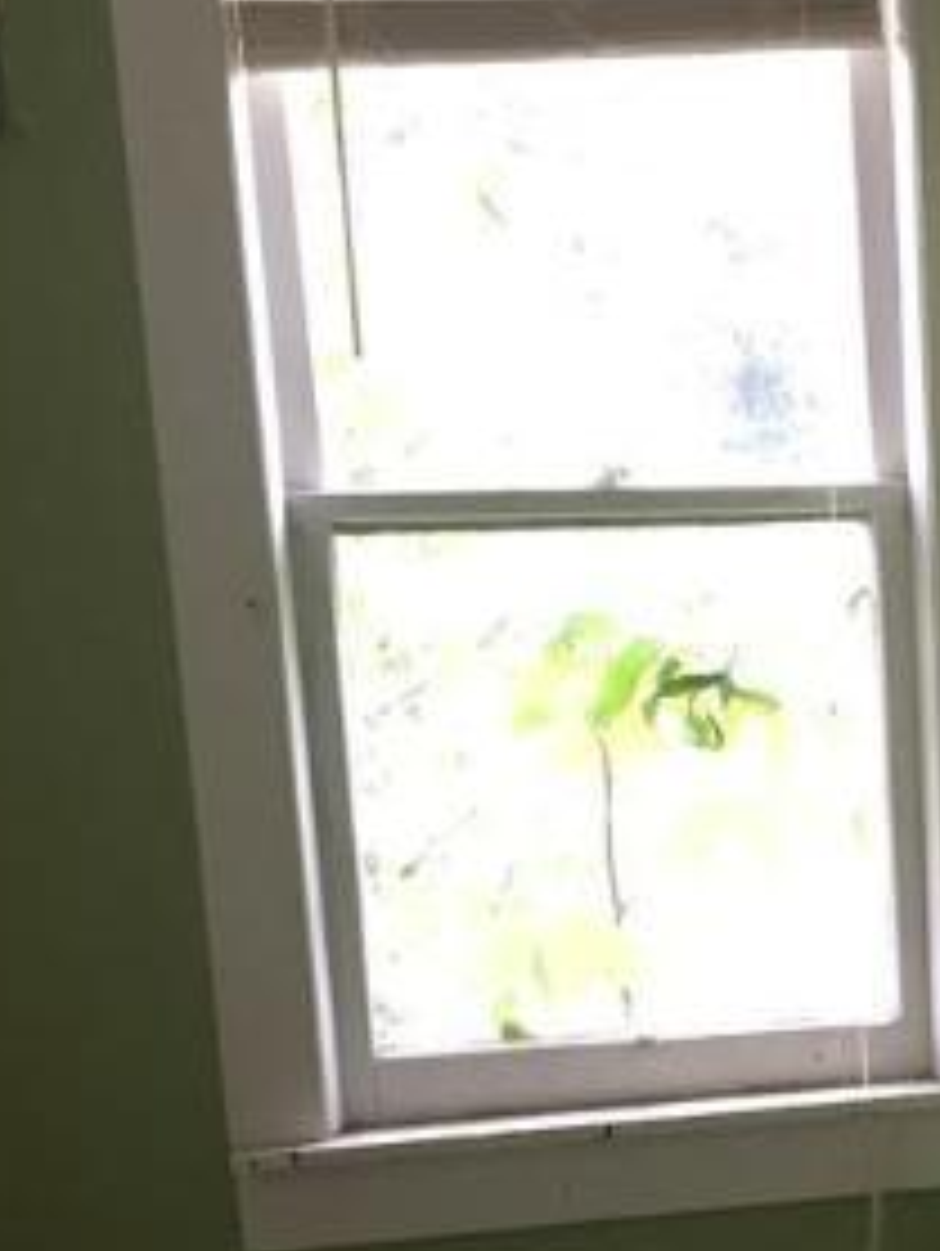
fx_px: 2892
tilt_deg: -11.3
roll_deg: +0.1
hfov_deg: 17.3
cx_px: 1232
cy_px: 1076
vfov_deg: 23.9
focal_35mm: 80
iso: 50
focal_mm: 4.15
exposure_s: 1/30
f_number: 2.2
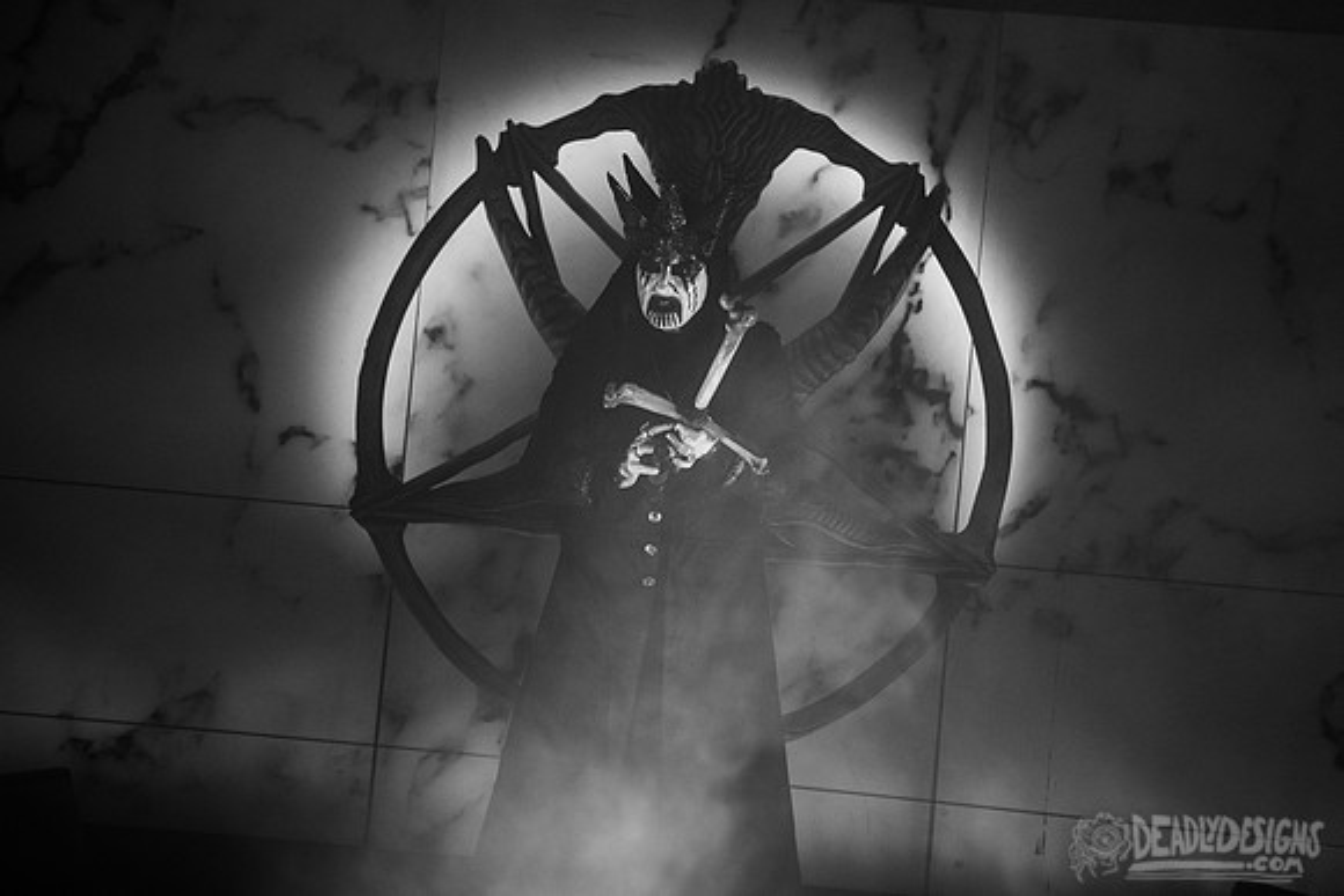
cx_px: 672
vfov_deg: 5.9
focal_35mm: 234
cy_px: 372
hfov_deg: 8.8
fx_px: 8727
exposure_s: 1/800
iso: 2000
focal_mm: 200
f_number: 3.2
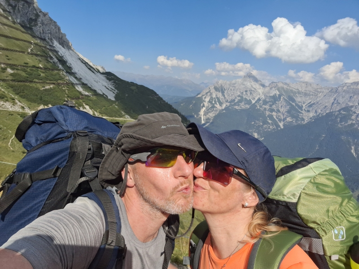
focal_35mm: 25
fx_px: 259
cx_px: 180
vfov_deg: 54.9
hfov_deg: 69.4
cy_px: 134
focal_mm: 3.72
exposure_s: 1/1111
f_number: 2.2
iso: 50
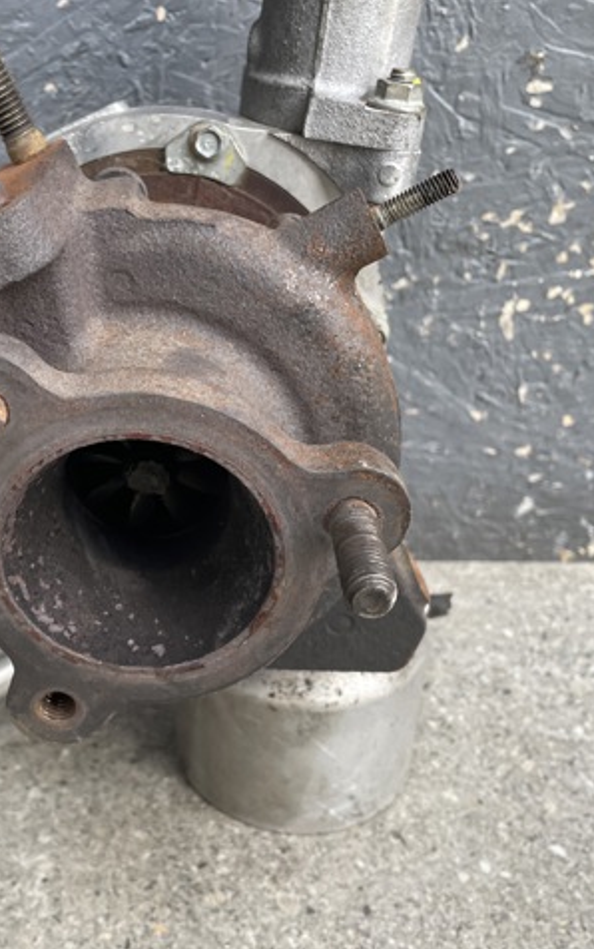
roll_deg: +0.4
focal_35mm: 37
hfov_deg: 34.0
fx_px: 957
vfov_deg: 52.7
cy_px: 474
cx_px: 169
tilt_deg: -28.0
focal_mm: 4.2
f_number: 1.6
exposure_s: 1/116
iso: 125
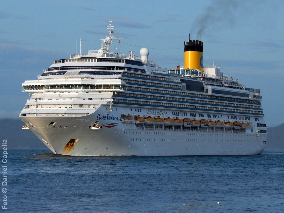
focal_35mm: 162
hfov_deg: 12.2
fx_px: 1329
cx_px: 142
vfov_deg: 9.2
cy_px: 106
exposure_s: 1/500
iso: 125
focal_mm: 28.7
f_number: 5.1
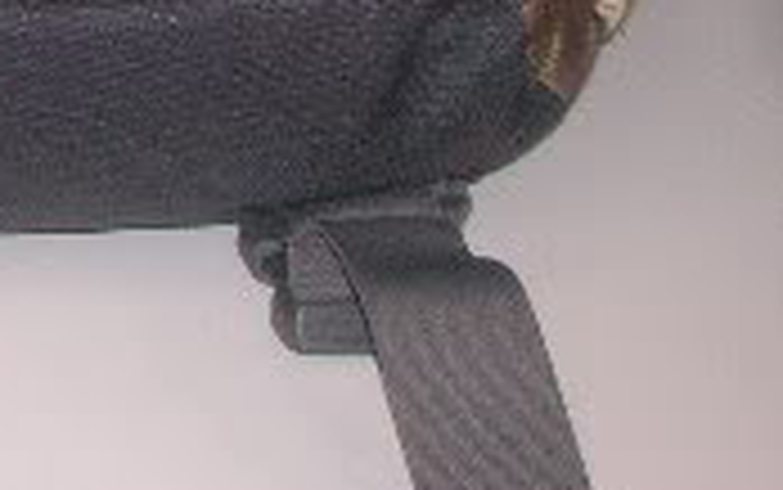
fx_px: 3160
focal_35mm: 148
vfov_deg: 8.3
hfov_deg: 13.3
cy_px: -557
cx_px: -414
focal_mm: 6.3
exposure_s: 1/45
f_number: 3.3
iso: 160
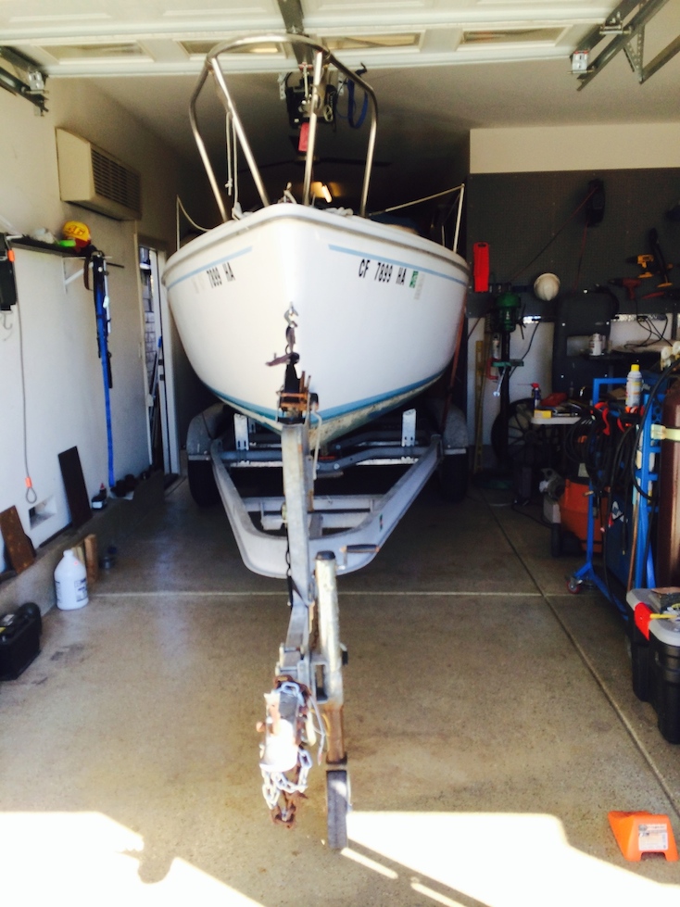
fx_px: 786
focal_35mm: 30
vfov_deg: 60.0
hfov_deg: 46.8
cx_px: 340
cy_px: 454
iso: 32
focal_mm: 4.12
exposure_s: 1/243
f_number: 2.2
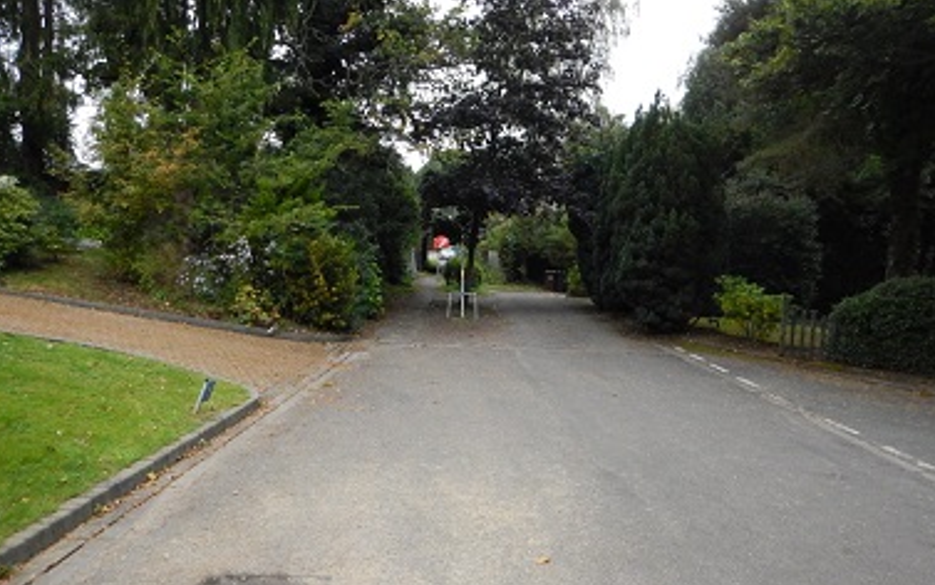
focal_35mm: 27
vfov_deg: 46.0
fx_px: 688
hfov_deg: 68.4
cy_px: 273
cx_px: 464
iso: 800
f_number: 2.8
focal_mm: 4.3
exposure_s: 1/1250
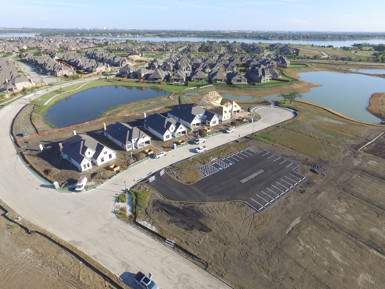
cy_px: 144
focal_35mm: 20
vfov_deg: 66.0
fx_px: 222
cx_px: 192
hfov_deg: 81.7
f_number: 2.8
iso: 100
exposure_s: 1/515
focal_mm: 3.61
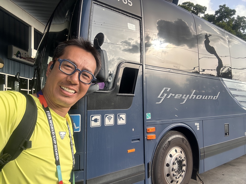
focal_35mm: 23
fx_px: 163
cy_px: 92
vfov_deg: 58.9
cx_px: 123
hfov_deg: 73.9
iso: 25
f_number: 1.9
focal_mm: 2.69
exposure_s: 1/260
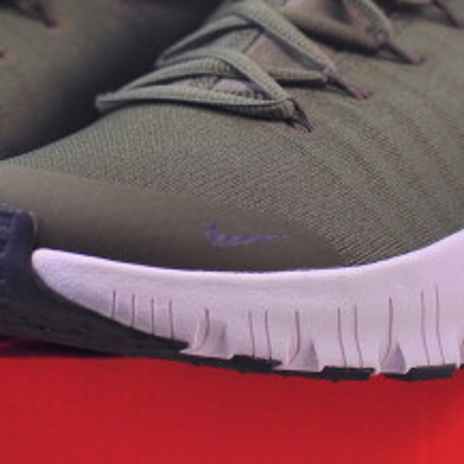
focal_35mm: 235
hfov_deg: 7.4
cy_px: -93
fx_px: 3564
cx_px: 167
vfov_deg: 7.4
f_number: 2.5
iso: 250
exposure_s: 1/320
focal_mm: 50
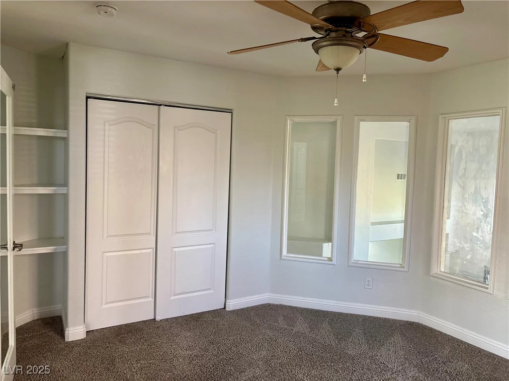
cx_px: 254
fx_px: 382
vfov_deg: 53.1
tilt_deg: -4.8
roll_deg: -2.1
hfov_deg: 67.3
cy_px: 190
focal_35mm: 26
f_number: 1.6
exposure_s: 1/94
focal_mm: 5.96
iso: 125
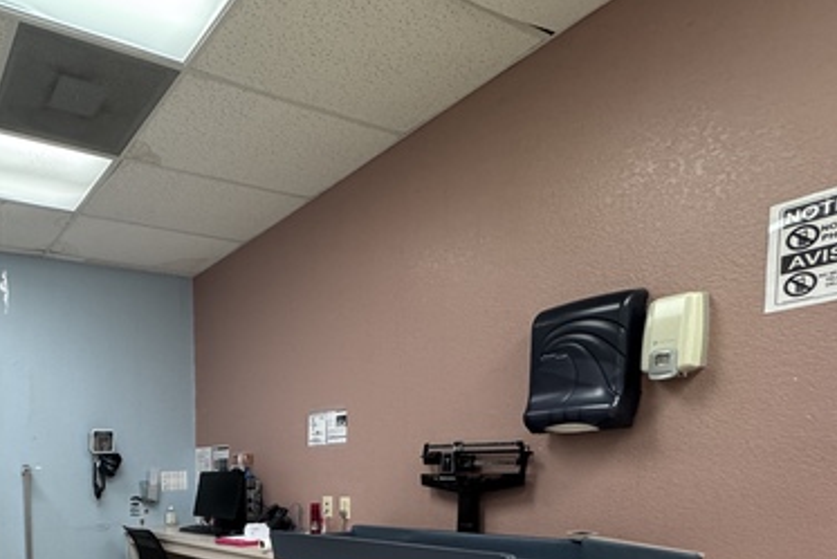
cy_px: 516
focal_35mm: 25
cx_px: 141
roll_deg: +1.0
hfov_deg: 63.8
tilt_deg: -3.0
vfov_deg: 45.8
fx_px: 581
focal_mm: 2.22
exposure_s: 1/120
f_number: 2.2
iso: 250
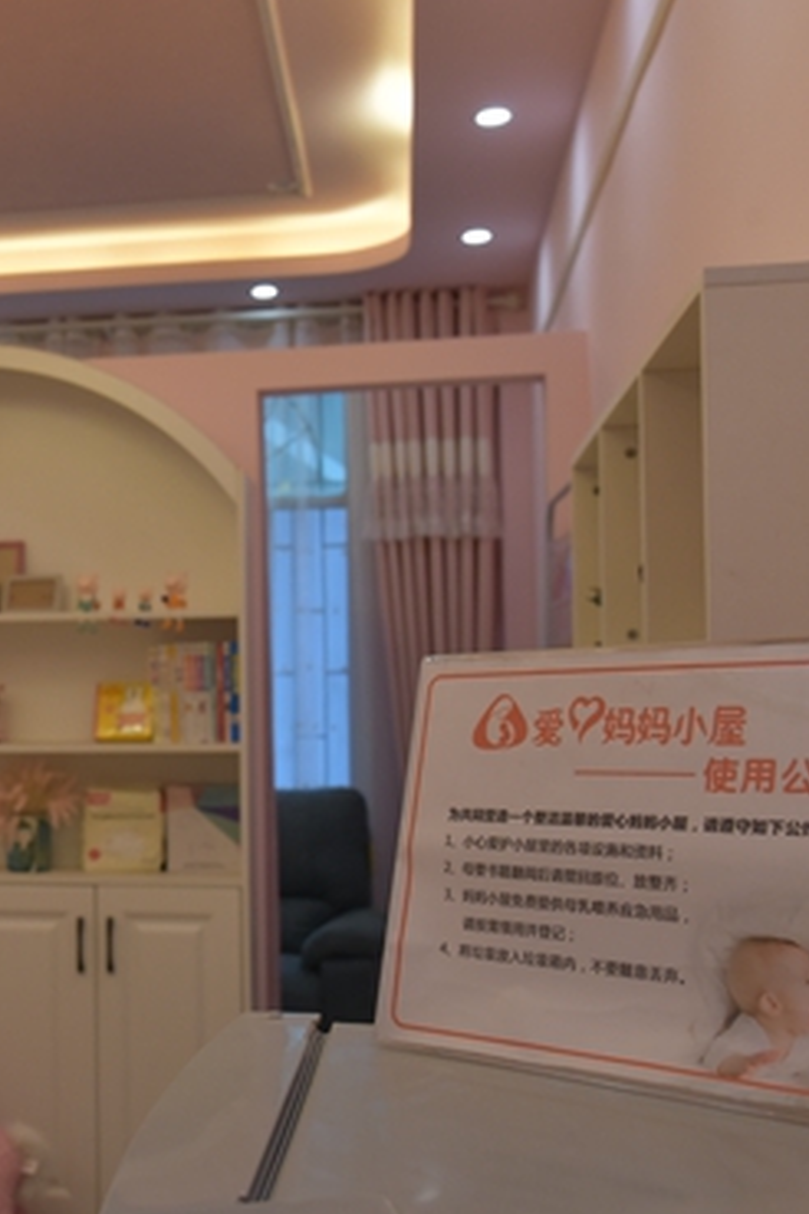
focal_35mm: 52
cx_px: -13
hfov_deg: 24.7
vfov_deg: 38.2
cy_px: 615
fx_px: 1753
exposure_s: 1/125
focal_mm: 32
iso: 2000
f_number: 5.6
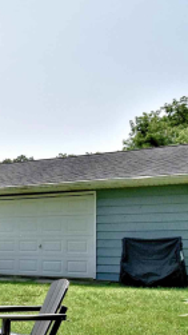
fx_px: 417
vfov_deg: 42.6
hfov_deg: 20.6
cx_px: -113
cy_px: 244
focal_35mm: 47
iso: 360
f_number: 11
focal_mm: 10
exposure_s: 1/500
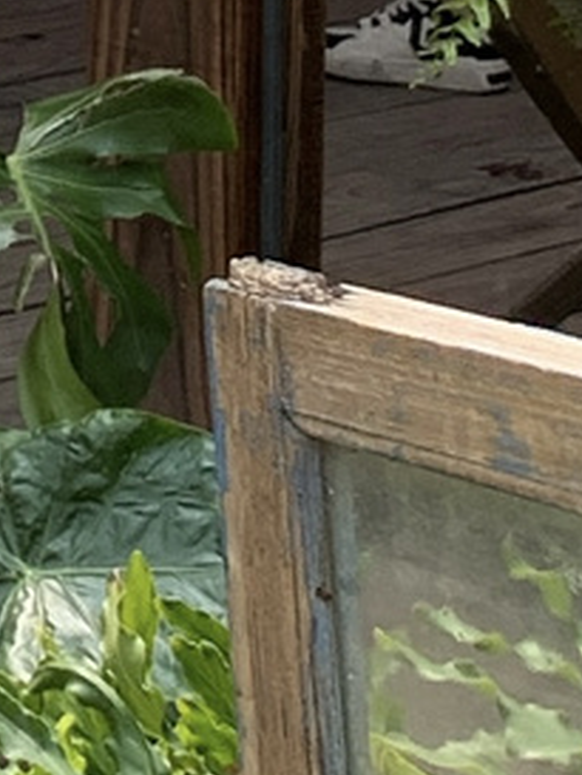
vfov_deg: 10.5
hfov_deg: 7.5
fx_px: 4099
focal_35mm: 183
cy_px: -267
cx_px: -926
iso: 25
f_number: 1.8
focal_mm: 4.25
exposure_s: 1/789
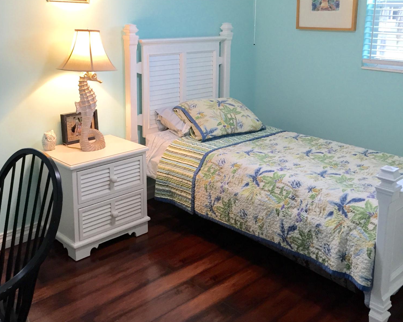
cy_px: 102
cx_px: 200
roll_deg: -0.2
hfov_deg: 47.9
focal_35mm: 38
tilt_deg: -12.8
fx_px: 453
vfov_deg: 38.6
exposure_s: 1/30
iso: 100
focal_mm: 4.15
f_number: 2.2
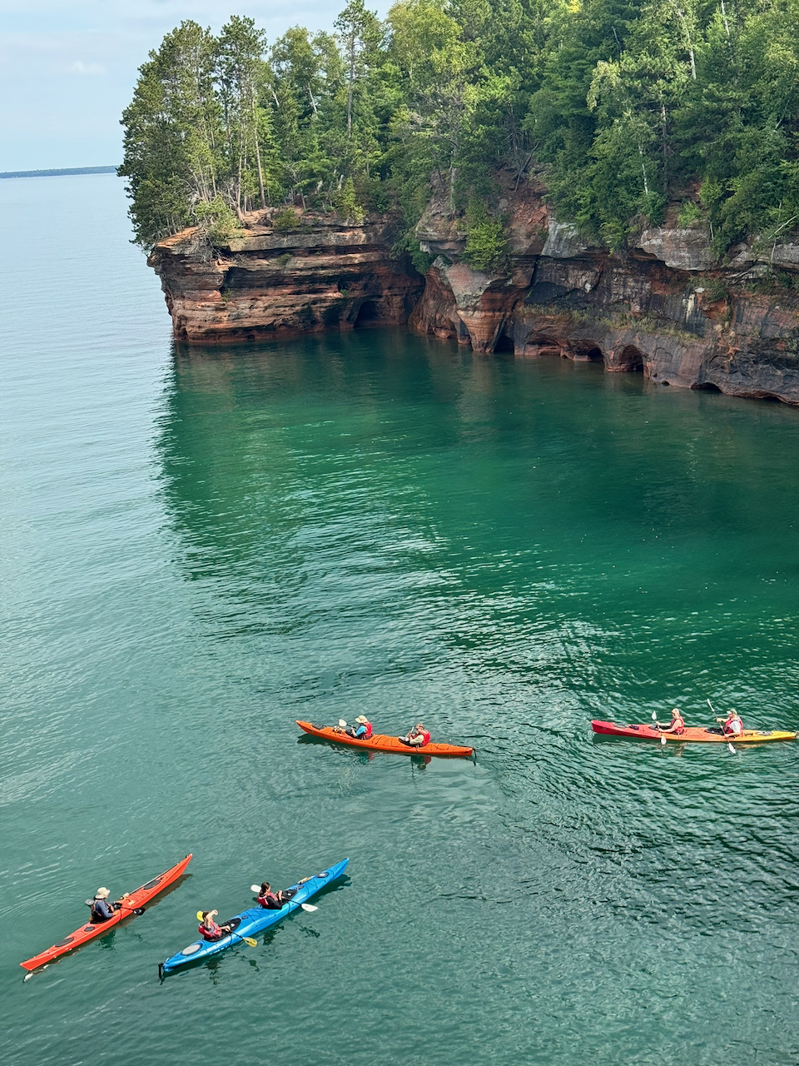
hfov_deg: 30.3
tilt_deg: -14.2
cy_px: 533
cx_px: 400
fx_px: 1477
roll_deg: +3.8
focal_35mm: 48
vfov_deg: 39.7
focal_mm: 6.76
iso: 64
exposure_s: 1/1869
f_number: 1.78
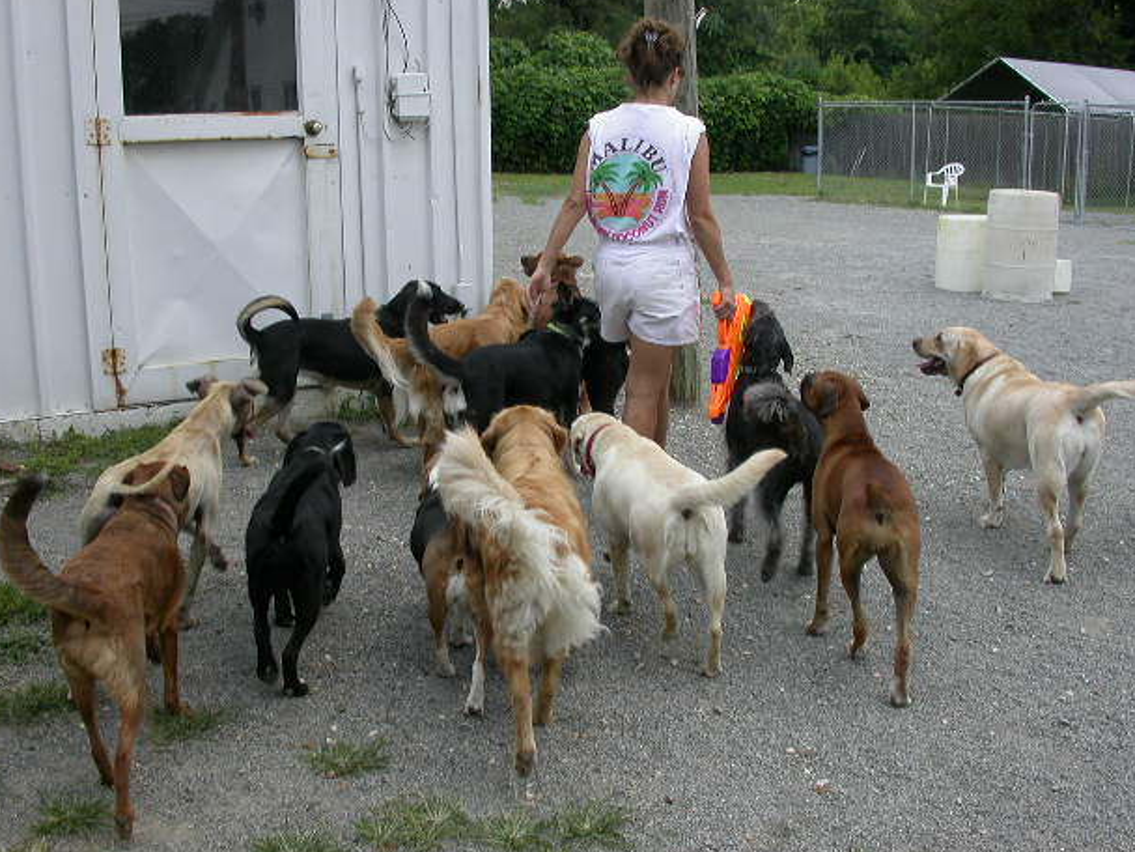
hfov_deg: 46.8
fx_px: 1312
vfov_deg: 36.0
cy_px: 424
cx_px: 547
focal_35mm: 40
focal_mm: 7.85
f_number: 6
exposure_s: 1/199
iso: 100
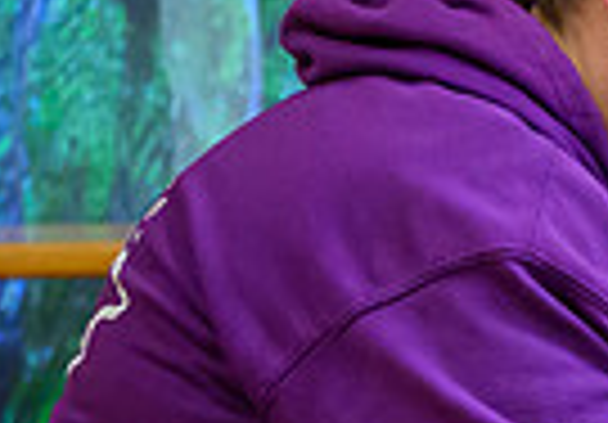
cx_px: 1525
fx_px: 14297
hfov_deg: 2.4
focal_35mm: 835
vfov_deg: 1.7
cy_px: 1032
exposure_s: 1/500
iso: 4000
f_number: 3.2
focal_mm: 125
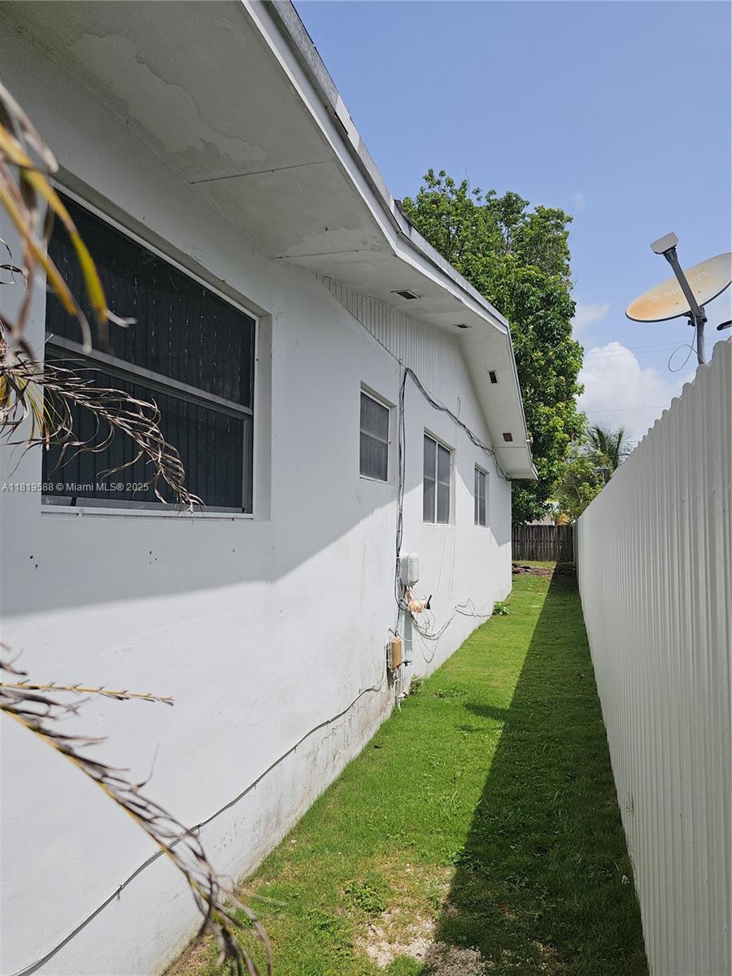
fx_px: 648
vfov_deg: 73.9
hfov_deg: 58.9
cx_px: 366
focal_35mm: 23
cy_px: 488
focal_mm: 6.3
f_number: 1.7
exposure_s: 1/1314
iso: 10
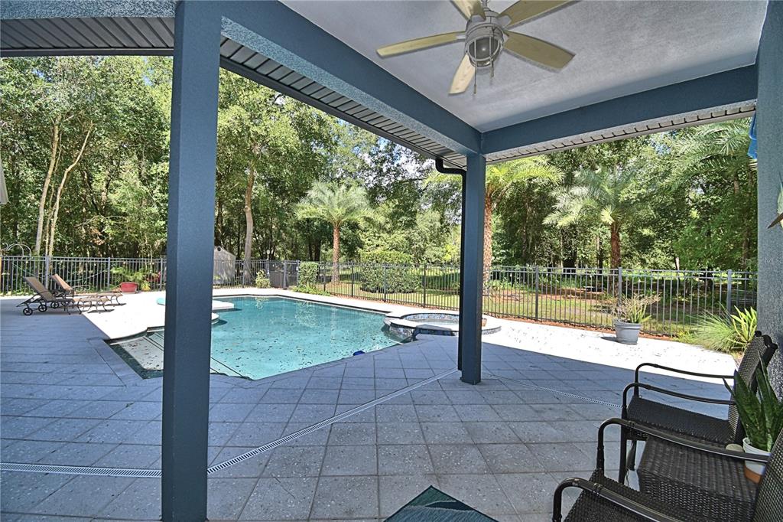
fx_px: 326
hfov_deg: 100.4
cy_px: 261
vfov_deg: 77.3
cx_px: 392
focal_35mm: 15
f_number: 7.1
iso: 100
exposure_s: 1/250
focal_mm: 10
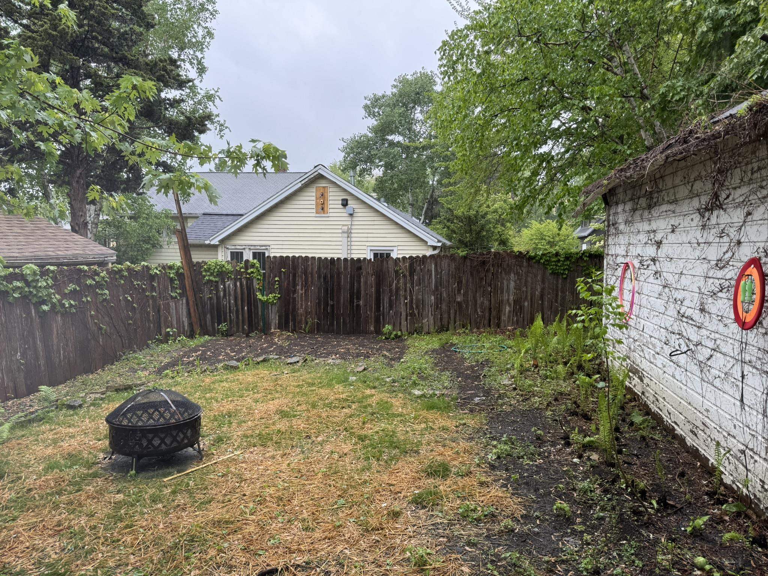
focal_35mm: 24
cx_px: 384
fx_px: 532
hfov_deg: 71.6
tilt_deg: -4.6
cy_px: 288
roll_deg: -1.0
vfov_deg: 56.8
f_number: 1.78
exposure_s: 1/268
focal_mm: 6.76
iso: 64
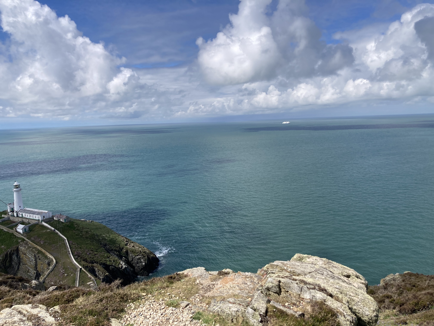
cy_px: 163
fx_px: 351
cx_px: 217
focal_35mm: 28
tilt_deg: -6.4
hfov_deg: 63.4
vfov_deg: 49.7
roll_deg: +2.2
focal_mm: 3.99
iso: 25
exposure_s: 1/3436
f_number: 1.8
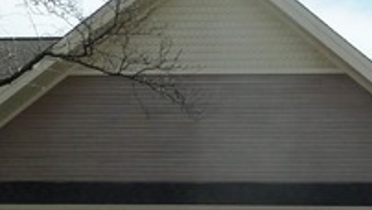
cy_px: 120
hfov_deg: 20.5
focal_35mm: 100
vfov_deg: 12.1
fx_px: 987
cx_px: 398
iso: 80
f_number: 8.6
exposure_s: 1/200
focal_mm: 5.2
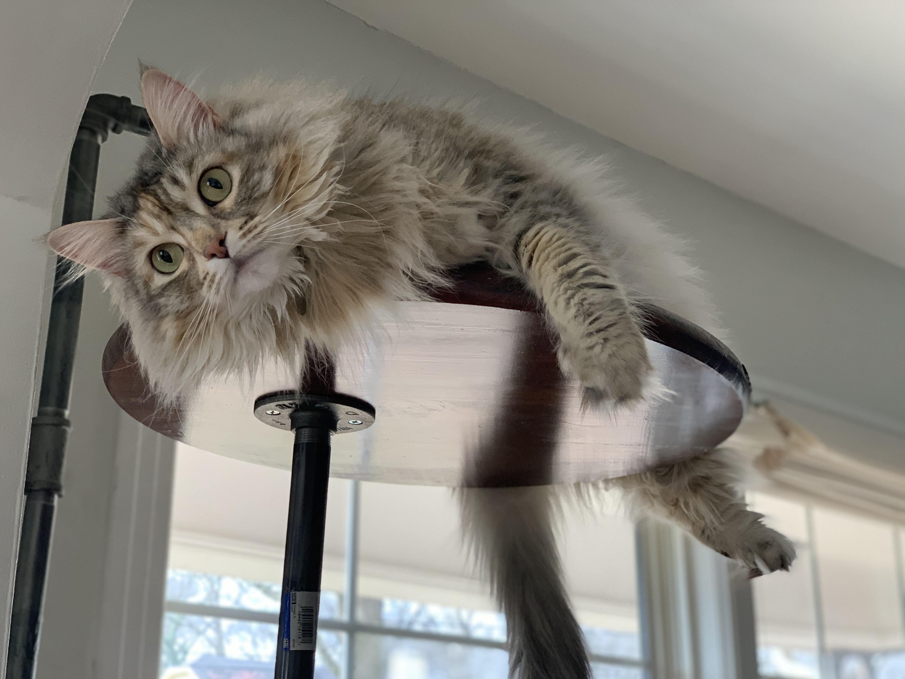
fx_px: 1359
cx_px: 452
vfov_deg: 28.0
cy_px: 340
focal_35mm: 52
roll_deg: -1.0
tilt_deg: +20.4
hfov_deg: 36.8
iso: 125
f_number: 2.4
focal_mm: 6
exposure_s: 1/107
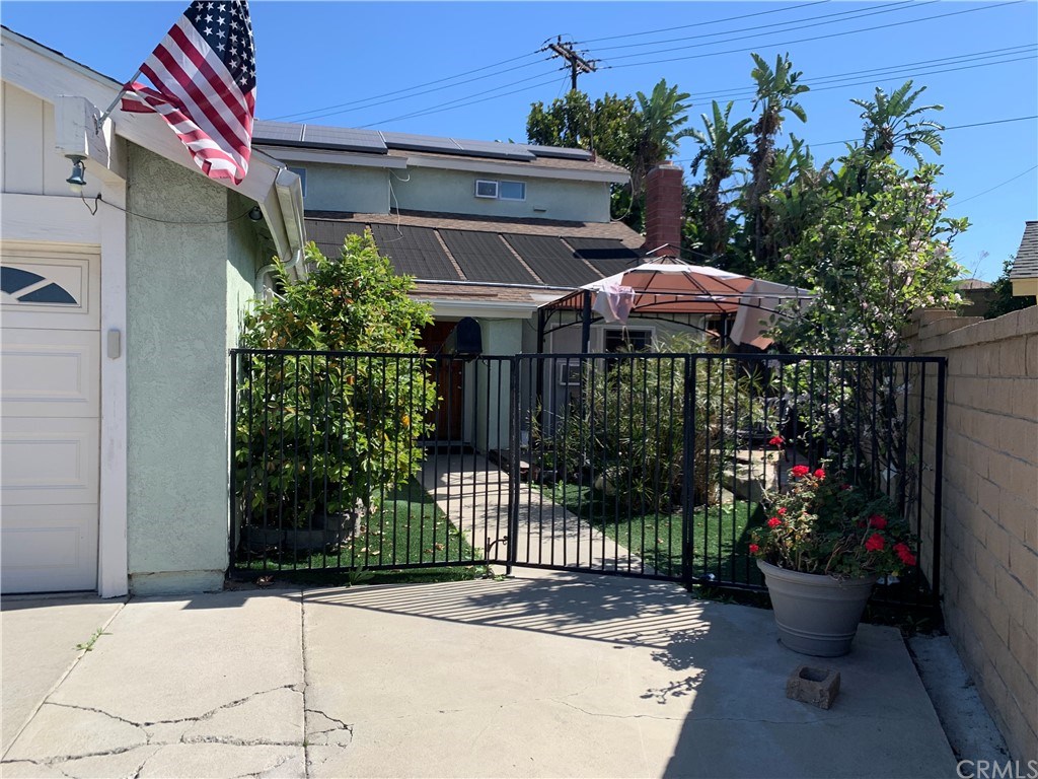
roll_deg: -0.8
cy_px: 390
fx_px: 780
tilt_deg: -2.3
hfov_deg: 67.3
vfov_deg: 53.1
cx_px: 519
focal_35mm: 26
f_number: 1.8
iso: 25
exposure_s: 1/1585
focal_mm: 4.25
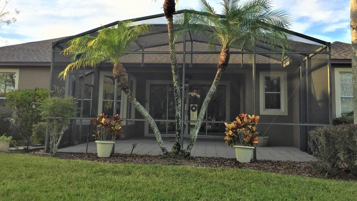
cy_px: 82
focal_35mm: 32
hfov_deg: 61.0
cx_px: 178
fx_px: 303
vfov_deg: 36.6
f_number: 2.2
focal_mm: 4.15
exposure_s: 1/732
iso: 32
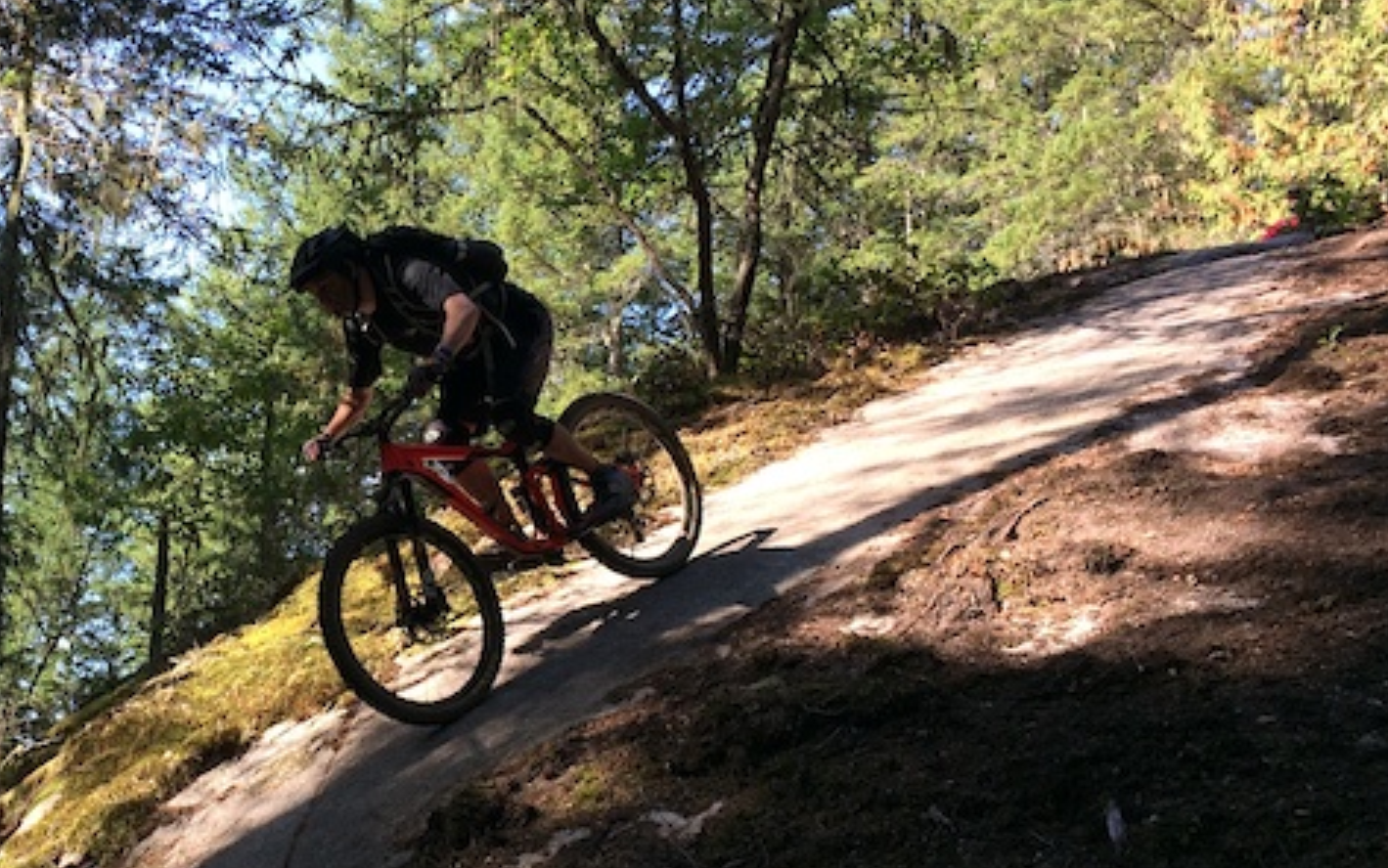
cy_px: 542
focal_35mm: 52
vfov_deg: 24.8
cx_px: 288
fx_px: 1968
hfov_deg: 37.5
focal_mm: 4.15
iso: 32
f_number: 2.2
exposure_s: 1/293
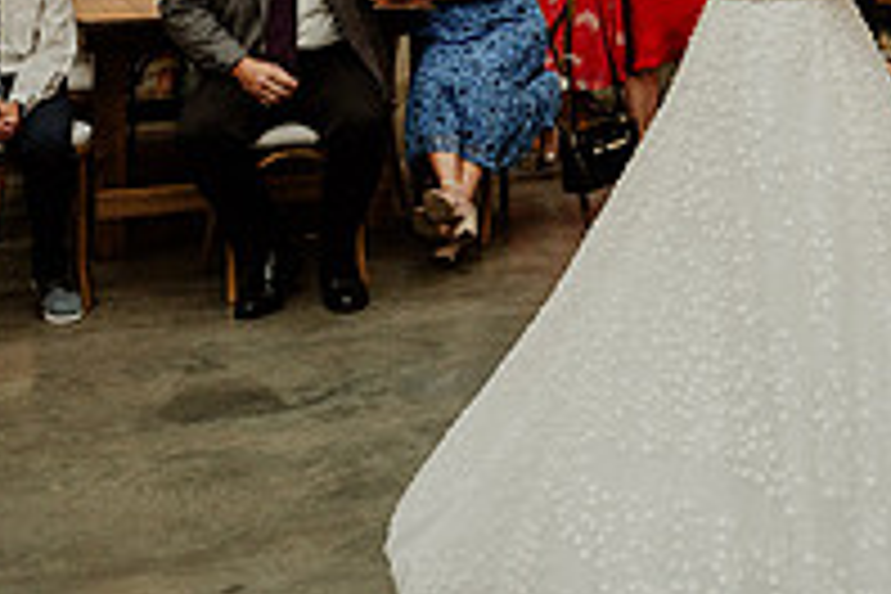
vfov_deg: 17.2
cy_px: -201
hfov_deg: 25.8
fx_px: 1831
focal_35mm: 74
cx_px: 910
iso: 125
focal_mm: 24
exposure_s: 1/200
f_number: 2.8
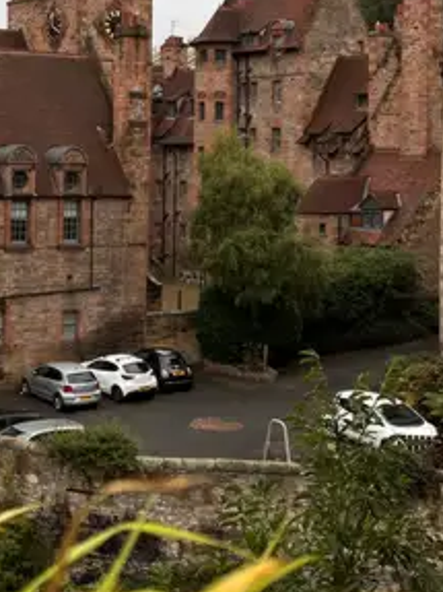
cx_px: 97
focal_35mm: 67
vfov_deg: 28.7
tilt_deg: -0.2
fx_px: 1144
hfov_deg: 21.7
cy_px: 169
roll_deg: -0.7
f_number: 1.78
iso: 80
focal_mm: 6.86
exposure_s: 1/337
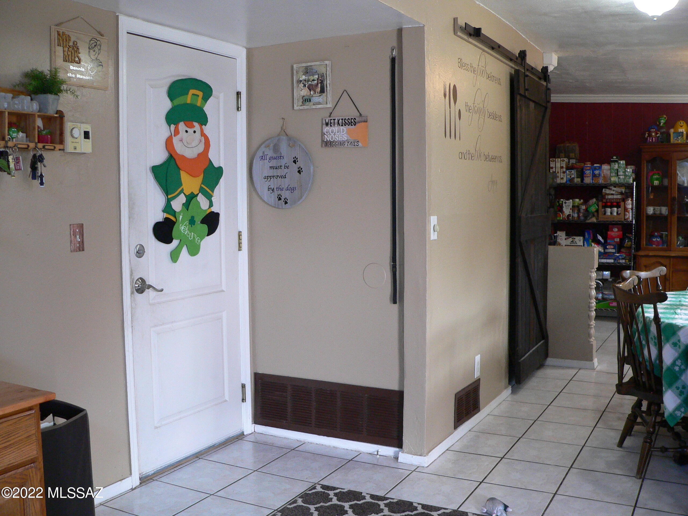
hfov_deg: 51.4
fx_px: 716
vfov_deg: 39.7
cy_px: 258
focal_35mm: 36
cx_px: 344
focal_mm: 6
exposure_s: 1/25
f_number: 2.8
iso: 200
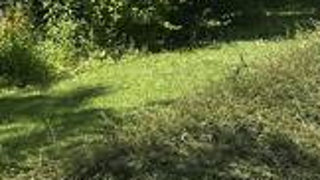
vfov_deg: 8.5
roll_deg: -0.2
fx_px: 1188
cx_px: 757
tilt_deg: -3.1
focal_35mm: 140
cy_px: -85
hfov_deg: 12.3
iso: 50
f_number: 1.6
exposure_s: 1/2632
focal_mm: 5.1
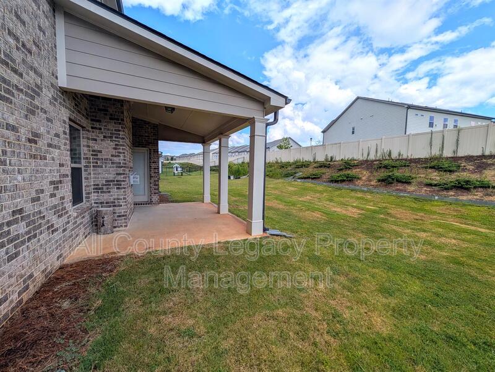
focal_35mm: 12
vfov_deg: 94.6
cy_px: 186
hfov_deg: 110.5
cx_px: 248
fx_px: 172
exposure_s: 1/3436
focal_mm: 2.02
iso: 50
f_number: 1.7
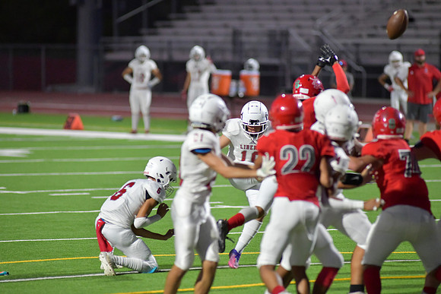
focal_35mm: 300
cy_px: 147
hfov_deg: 6.9
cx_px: 220
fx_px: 3676
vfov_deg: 4.6
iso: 6400
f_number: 3.5
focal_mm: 300
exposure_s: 1/1250
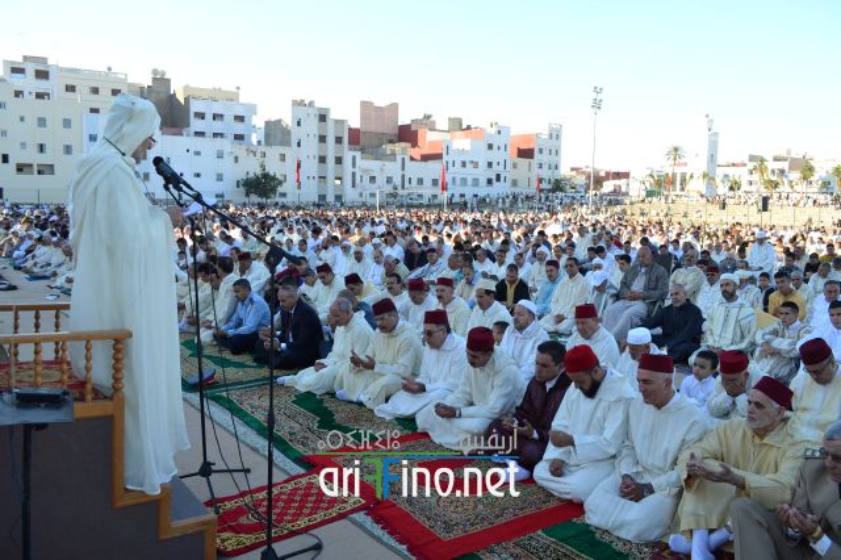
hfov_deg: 67.4
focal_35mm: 27
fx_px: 630
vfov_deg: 47.9
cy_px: 280
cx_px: 420
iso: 100
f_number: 6.3
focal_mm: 18
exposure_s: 1/160
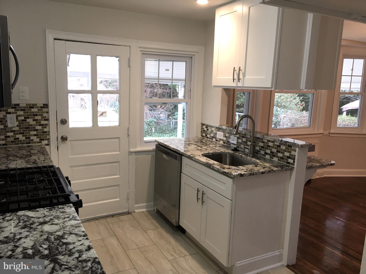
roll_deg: -1.7
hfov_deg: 61.7
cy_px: 137
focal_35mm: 29
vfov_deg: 48.2
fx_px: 307
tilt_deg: -10.1
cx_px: 183
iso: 40
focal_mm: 4.15
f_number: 2.2
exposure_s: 1/30
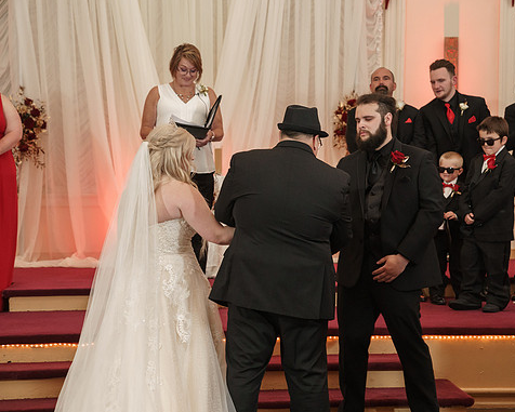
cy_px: 205
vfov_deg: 19.2
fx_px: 1220
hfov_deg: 23.8
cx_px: 296
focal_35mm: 80
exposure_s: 1/160
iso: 2000
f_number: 4
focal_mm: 70
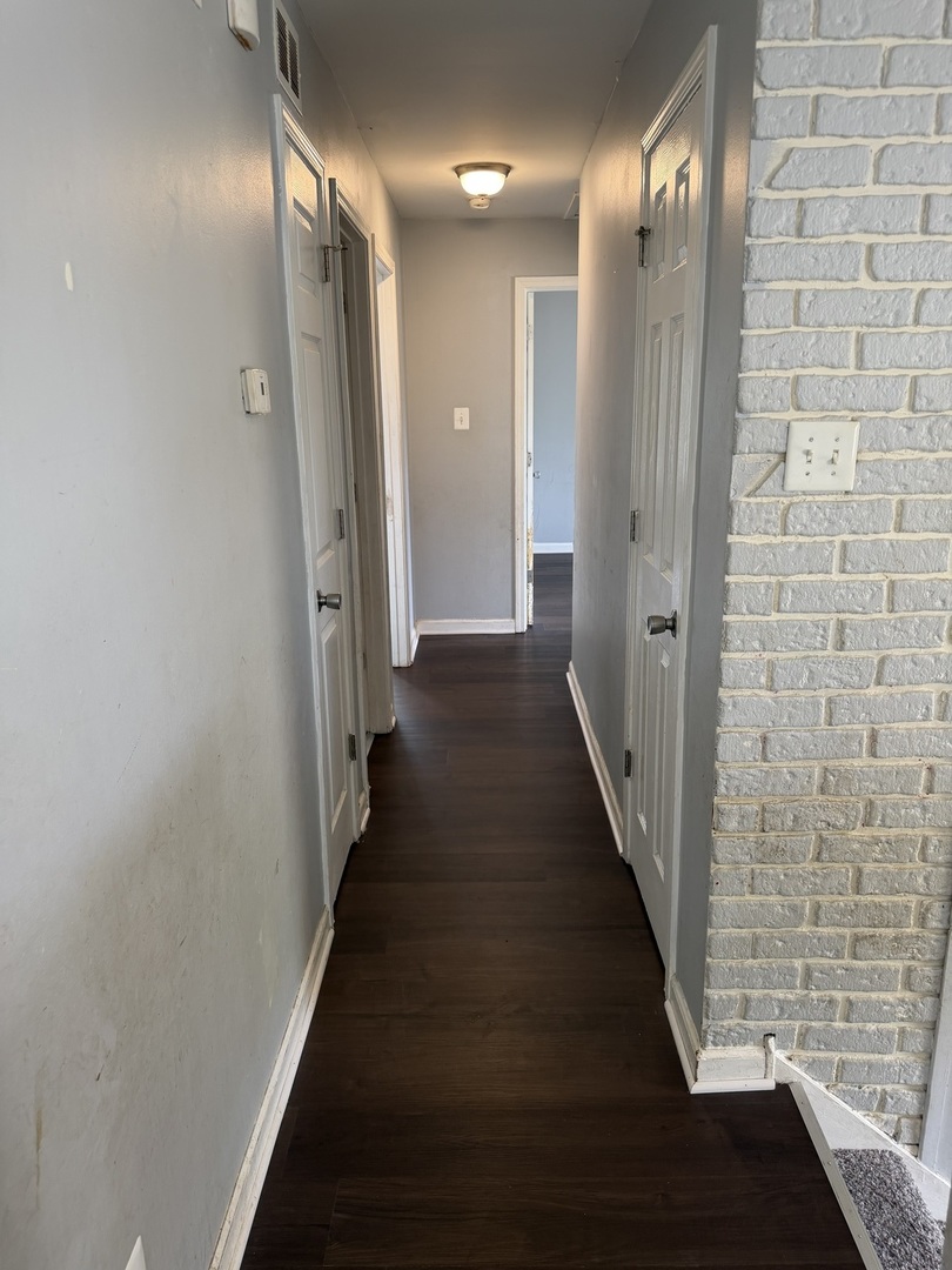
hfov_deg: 56.8
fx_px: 880
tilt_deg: -11.1
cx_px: 476
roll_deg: -0.3
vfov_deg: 71.6
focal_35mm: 24
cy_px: 635
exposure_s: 1/60
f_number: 1.78
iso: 160
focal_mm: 6.76
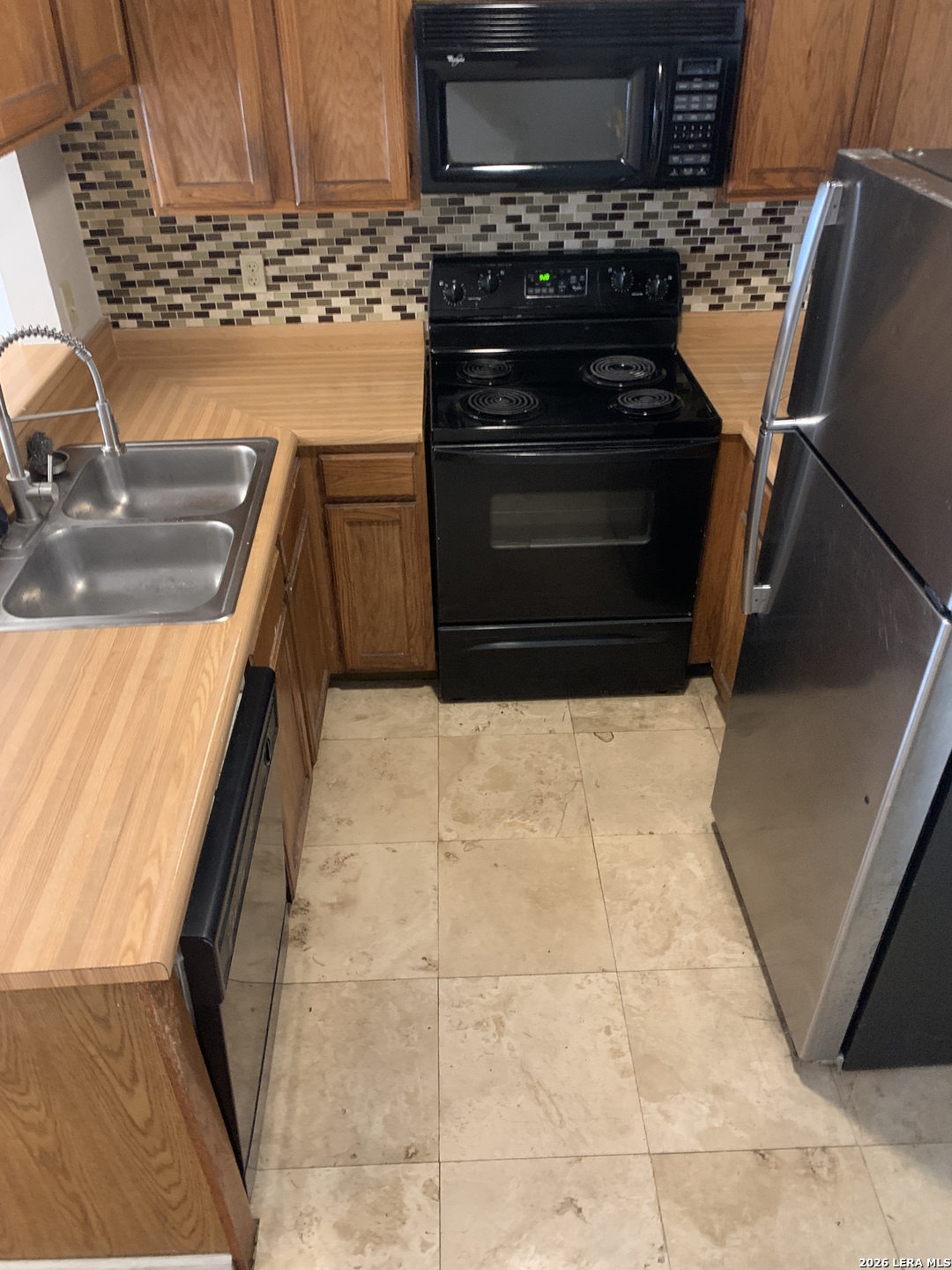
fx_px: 953
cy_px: 635
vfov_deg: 67.3
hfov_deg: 53.1
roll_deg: +1.5
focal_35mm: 26
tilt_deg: -35.3
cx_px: 476
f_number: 1.8
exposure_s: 1/30
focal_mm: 4.25
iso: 400
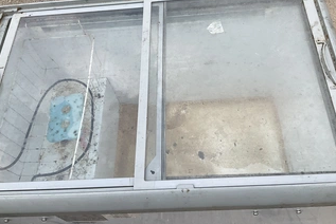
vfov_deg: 34.7
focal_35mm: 38
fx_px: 355
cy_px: 69
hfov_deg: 50.6
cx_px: 174
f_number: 1.8
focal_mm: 3
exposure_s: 1/1534
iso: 25
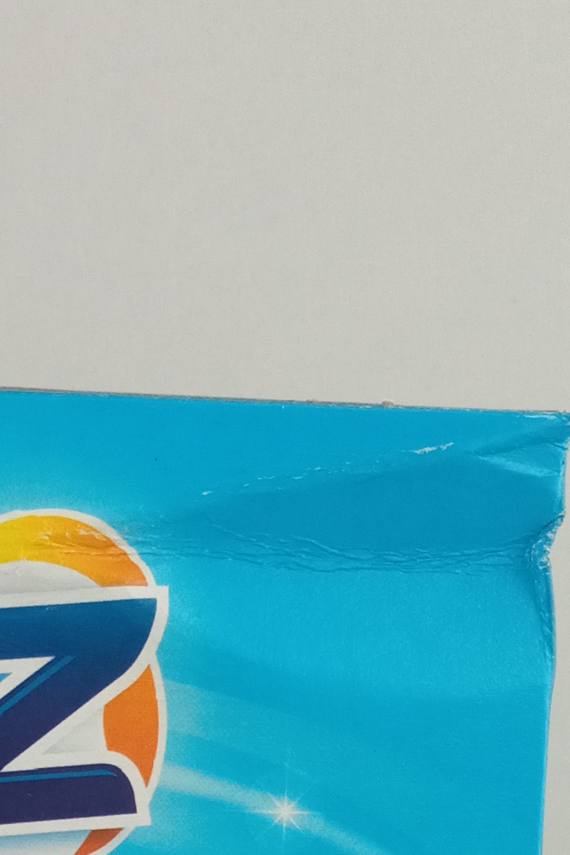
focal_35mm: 83
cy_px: 1194
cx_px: -208
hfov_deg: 15.5
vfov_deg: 21.4
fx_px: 1971
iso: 100
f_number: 2.2
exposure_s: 1/89.4
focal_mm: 3.79
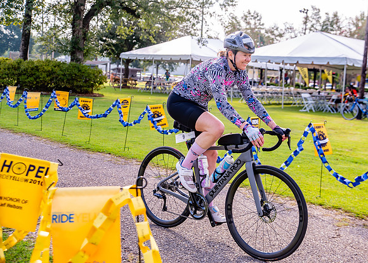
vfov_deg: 30.2
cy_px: 118
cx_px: 218
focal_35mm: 47
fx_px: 486
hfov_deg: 41.3
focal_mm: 40
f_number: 2.8
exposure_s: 1/1000
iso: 125
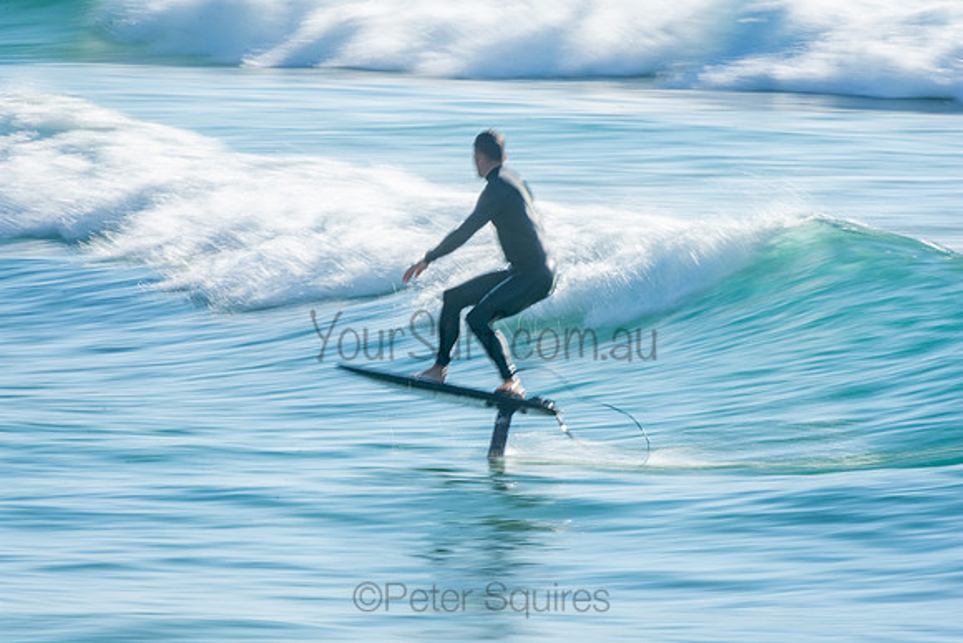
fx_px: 16053
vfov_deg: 2.3
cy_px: 322
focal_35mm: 600
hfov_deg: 3.4
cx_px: 482
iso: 100
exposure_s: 1/20
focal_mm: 400
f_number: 29
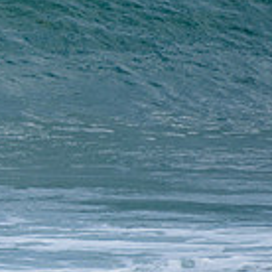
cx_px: -260
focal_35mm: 2193
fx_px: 19496
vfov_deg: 0.8
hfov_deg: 0.8
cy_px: 56
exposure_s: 1/1250
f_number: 5.6
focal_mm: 500
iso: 200
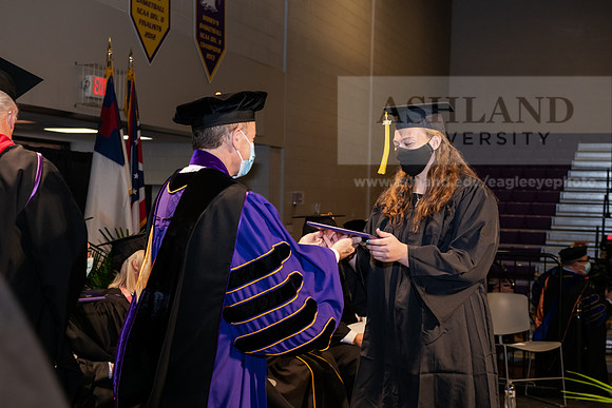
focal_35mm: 62
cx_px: 306
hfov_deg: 32.4
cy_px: 204
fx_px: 1054
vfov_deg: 21.9
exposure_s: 1/200
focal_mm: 62
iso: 1600
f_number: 6.3
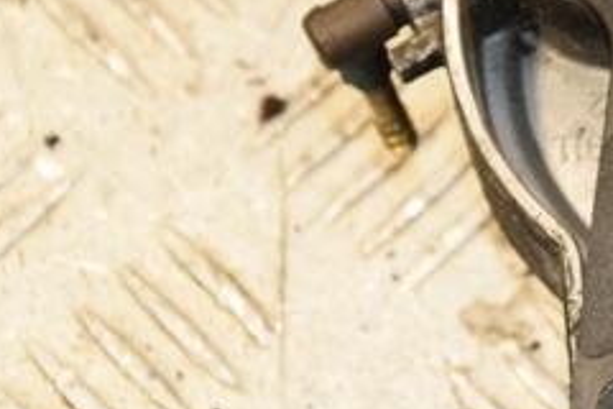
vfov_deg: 5.2
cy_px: 8
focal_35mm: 262
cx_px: 751
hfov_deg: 7.8
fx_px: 4461
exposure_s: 1/200
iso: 800
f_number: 7.1
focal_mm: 70
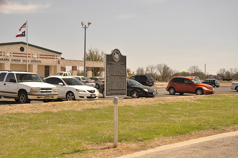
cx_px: 119
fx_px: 376
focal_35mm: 57
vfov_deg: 23.7
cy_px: 79
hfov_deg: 35.1
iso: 800
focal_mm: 38
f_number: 9
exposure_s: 1/320
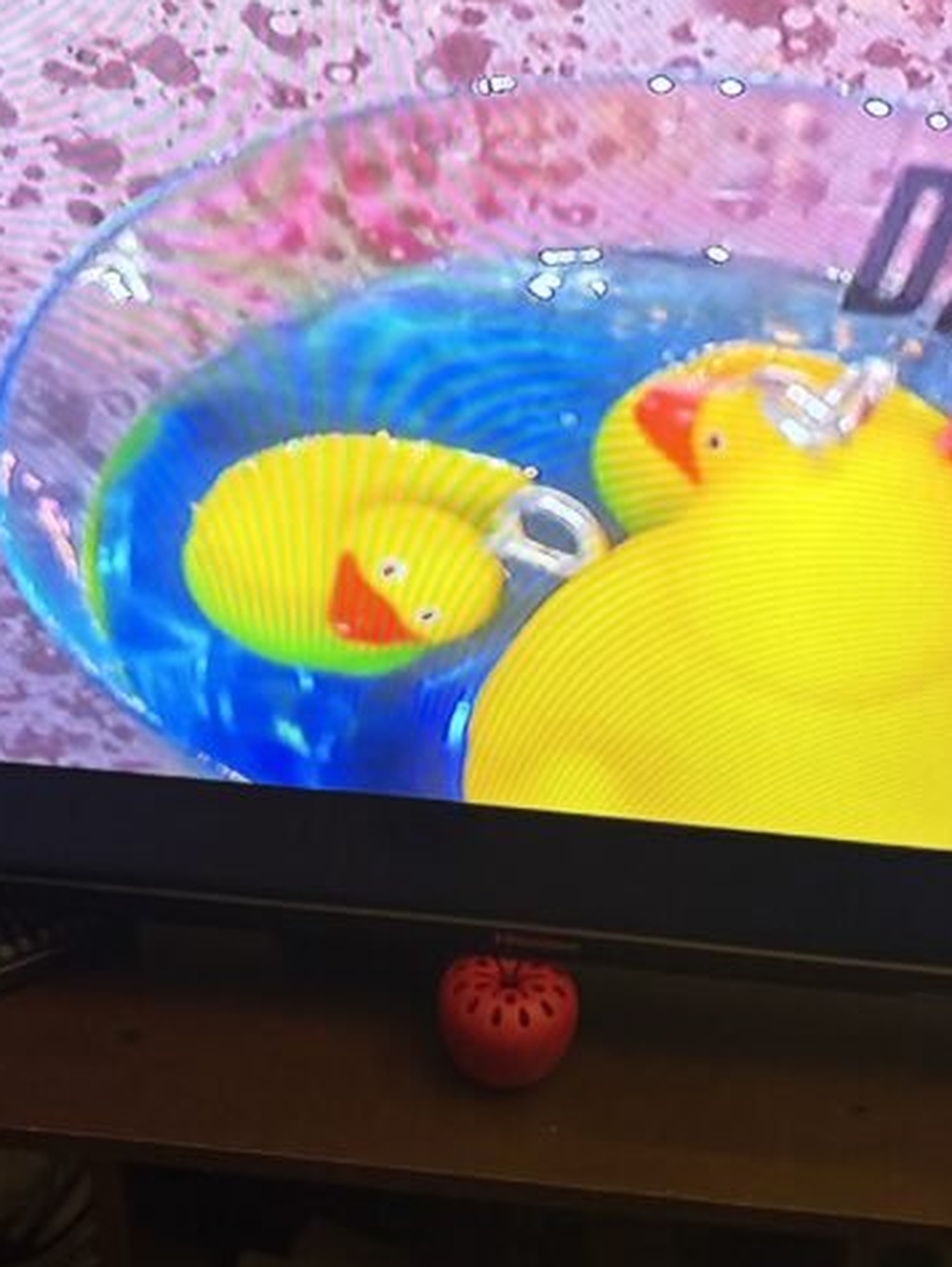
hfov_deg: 26.1
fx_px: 2051
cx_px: 411
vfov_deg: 34.2
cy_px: 501
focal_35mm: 56
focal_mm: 5.96
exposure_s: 1/60
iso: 200
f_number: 1.6
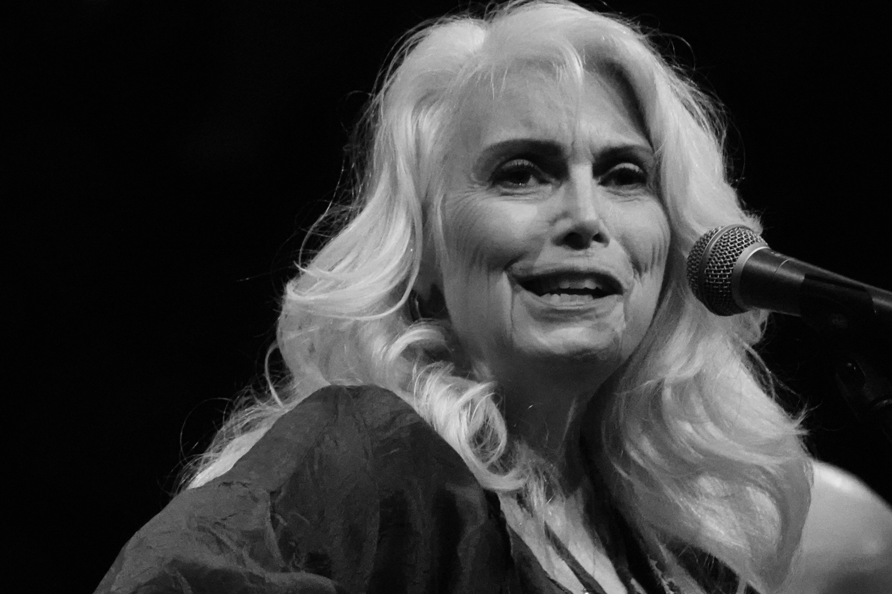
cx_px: 148
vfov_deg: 1.9
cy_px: 397
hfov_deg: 2.8
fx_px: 18359
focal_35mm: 741
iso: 6400
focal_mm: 143.15
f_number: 4
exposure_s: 1/400
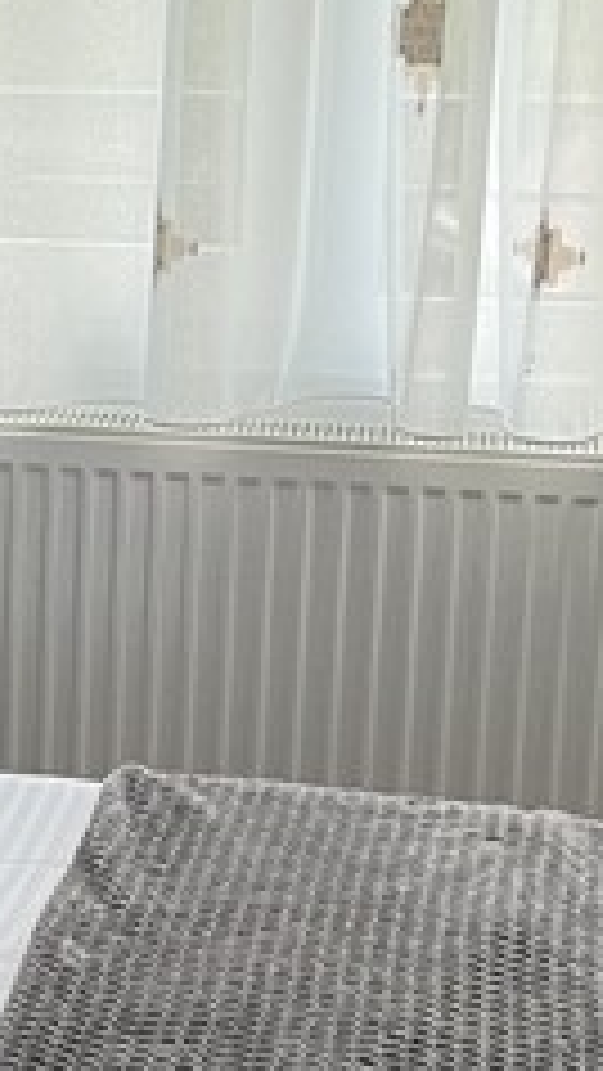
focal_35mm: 122
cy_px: 400
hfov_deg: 9.0
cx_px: -850
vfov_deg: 17.5
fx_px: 3465
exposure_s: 1/75
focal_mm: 5.7
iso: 125
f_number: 1.5
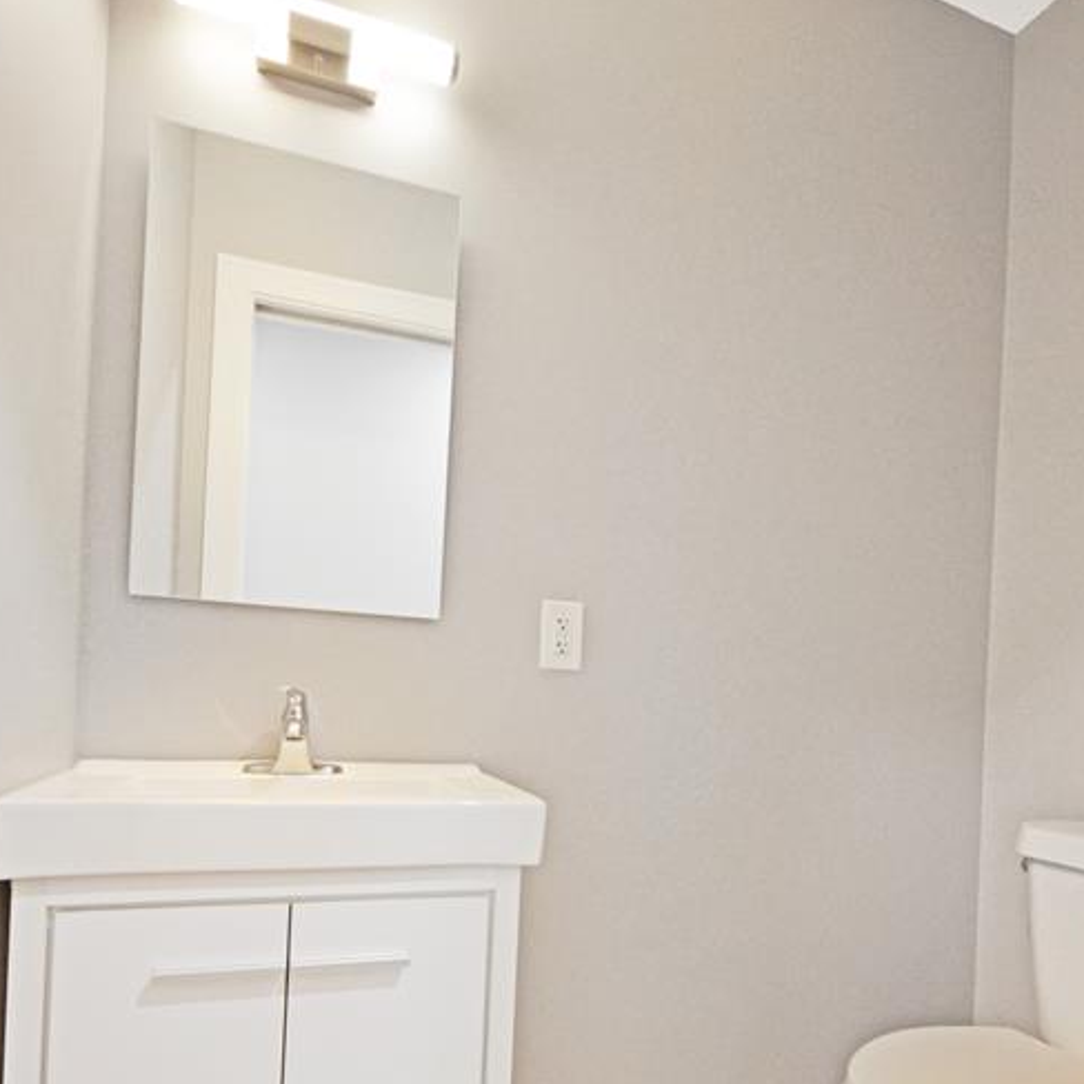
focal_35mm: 20
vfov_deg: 73.2
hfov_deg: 74.8
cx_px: 531
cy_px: 697
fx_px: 709
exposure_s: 1/60
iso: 720
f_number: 4
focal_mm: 10
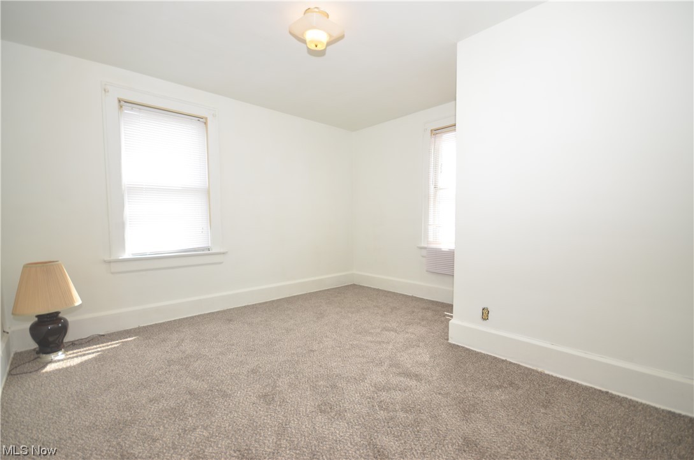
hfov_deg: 100.5
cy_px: 230
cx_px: 347
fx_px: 289
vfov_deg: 77.1
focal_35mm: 15
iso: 200
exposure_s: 1/80
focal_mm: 10
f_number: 5
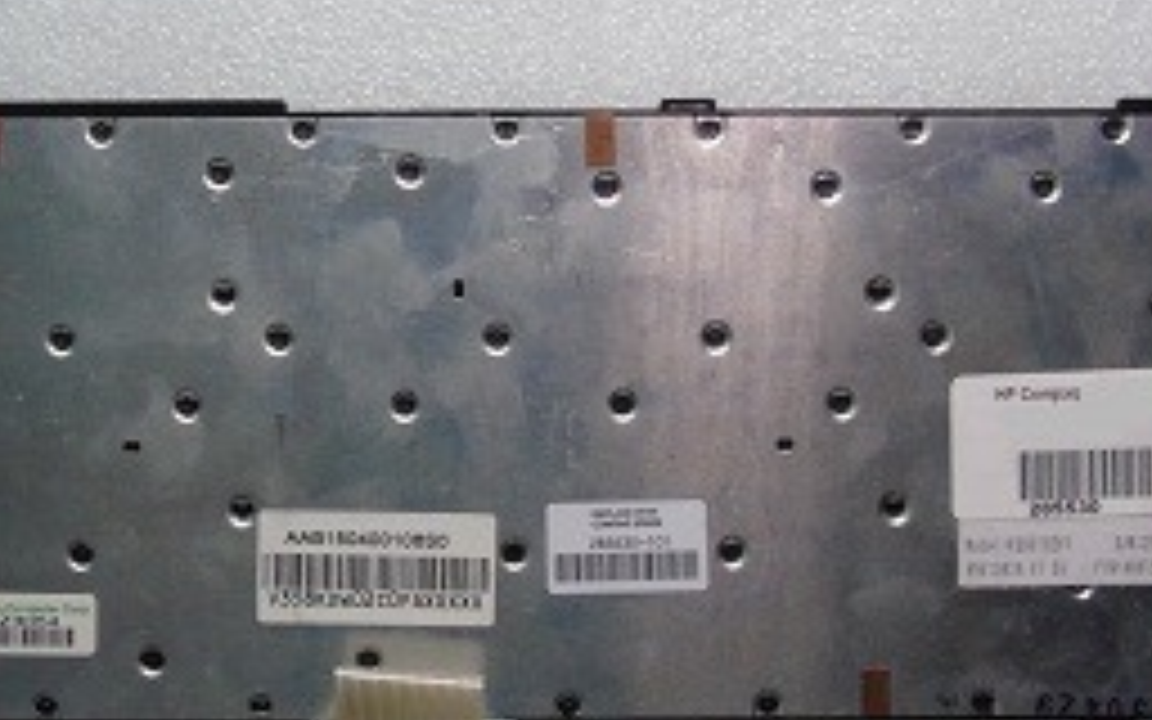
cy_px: 392
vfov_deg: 26.9
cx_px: 464
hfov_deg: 41.7
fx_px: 1507
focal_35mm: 48
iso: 400
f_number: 6.4
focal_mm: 5.2
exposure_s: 1/50
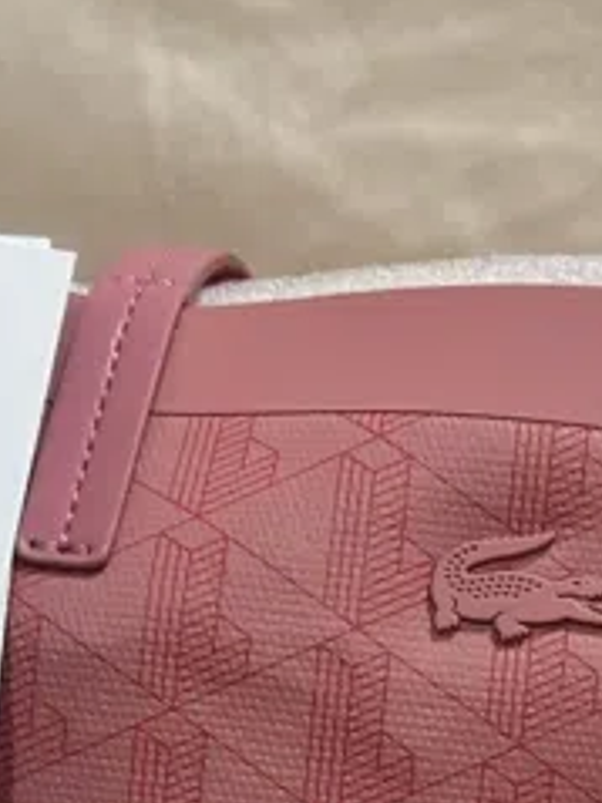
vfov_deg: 18.2
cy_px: 934
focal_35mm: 103
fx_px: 2390
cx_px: 552
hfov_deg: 14.2
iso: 500
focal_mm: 6.86
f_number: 1.78
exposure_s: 1/60
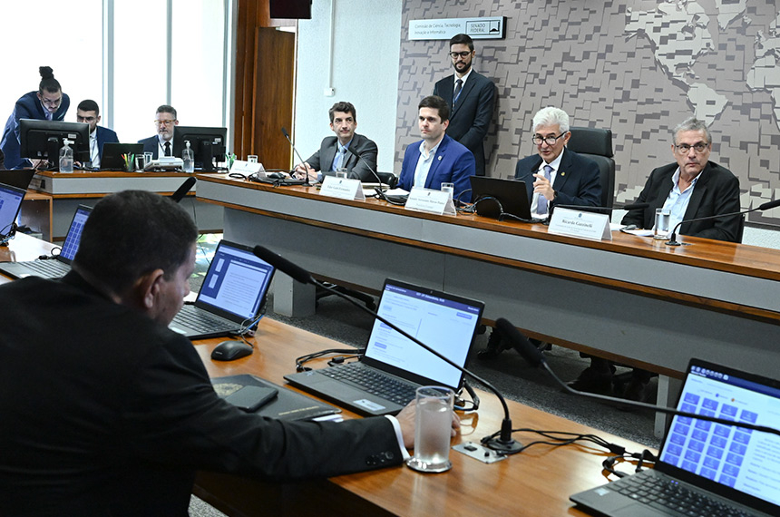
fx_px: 779
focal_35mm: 36
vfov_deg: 36.7
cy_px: 258
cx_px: 390
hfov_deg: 53.2
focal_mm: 24
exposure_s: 1/250
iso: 4000
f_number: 4.5
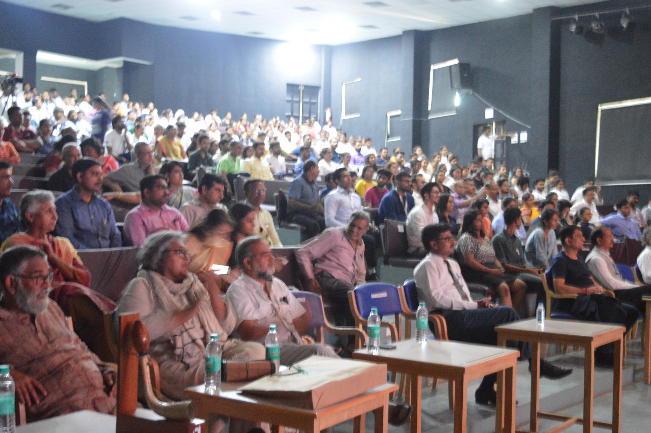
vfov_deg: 28.9
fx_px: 840
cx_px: 326
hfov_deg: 42.4
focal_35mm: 46
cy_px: 216
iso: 3200
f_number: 4.2
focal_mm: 31
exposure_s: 1/3
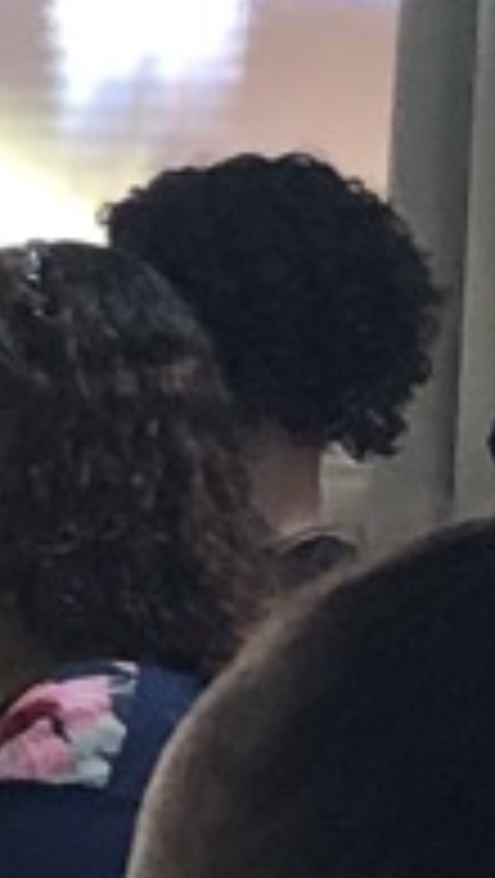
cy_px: 266
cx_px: -1026
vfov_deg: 6.7
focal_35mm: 320
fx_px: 7451
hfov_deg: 3.7
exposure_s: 1/20
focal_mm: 3.99
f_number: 1.8
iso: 40
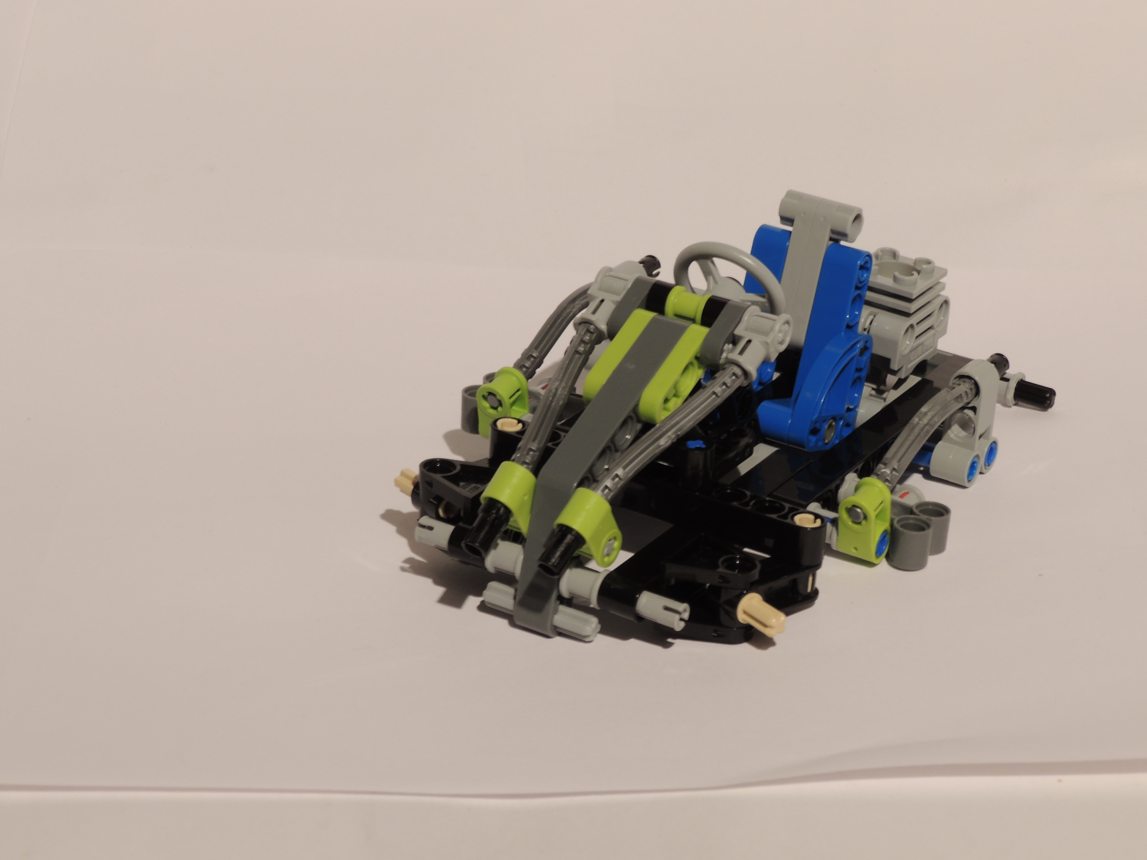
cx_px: 574
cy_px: 430
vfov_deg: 14.8
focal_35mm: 100
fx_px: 3313
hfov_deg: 19.6
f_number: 6.5
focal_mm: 17.8
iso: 100
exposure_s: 1/2.5
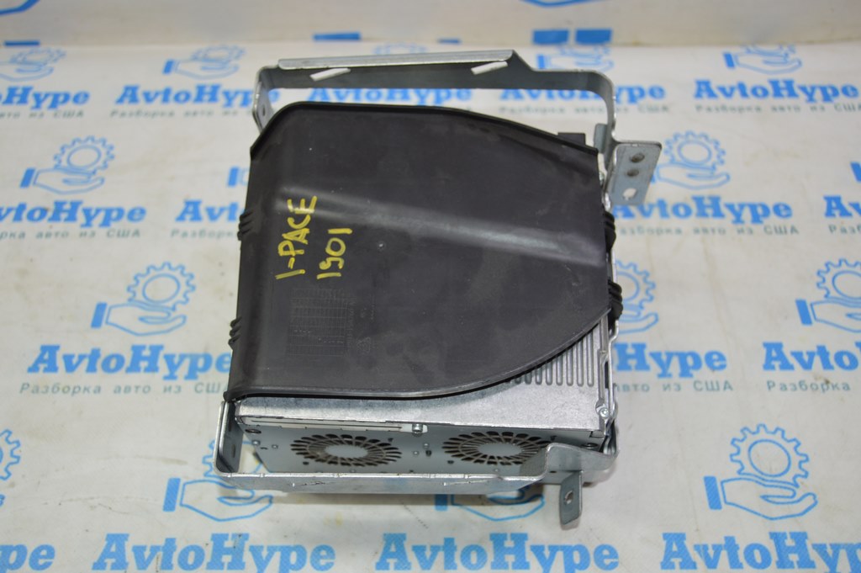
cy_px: 286
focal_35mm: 39
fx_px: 932
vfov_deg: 34.2
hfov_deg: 49.6
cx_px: 430
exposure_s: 1/60
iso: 400
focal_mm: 26
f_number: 4
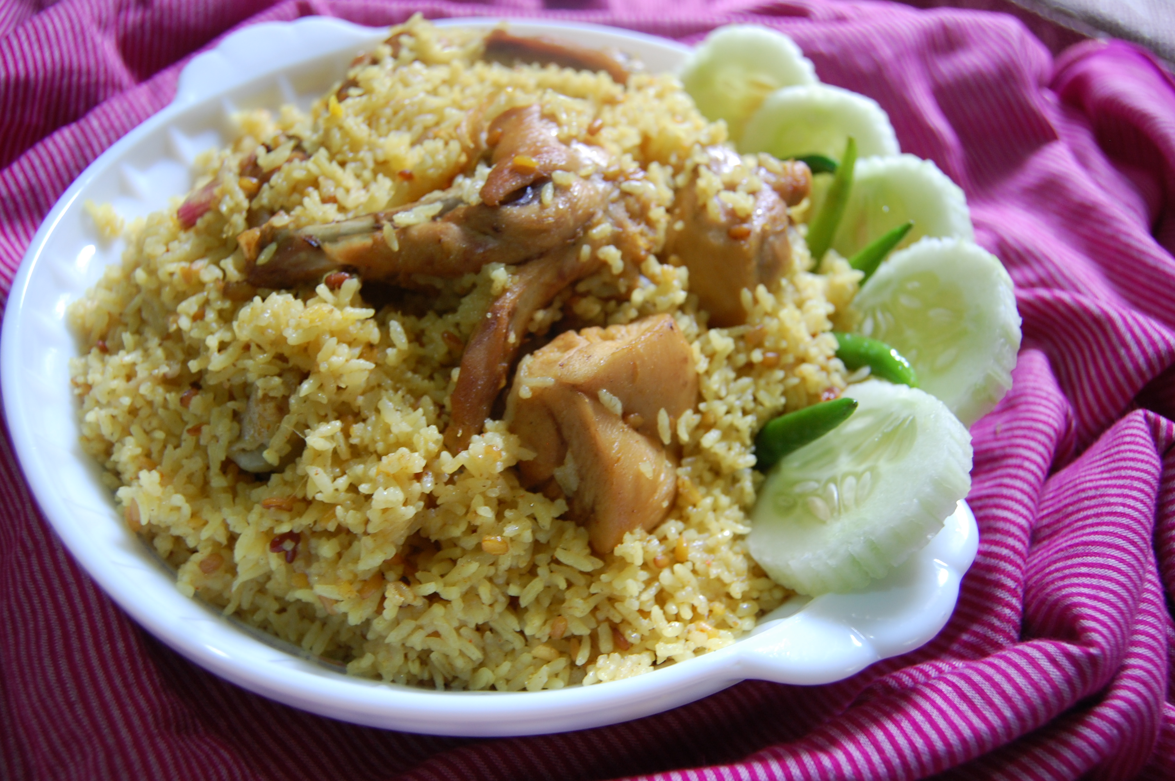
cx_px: 588
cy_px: 390
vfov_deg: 39.9
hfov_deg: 57.3
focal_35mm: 33
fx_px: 1076
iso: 320
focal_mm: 22
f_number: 4
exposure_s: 1/10
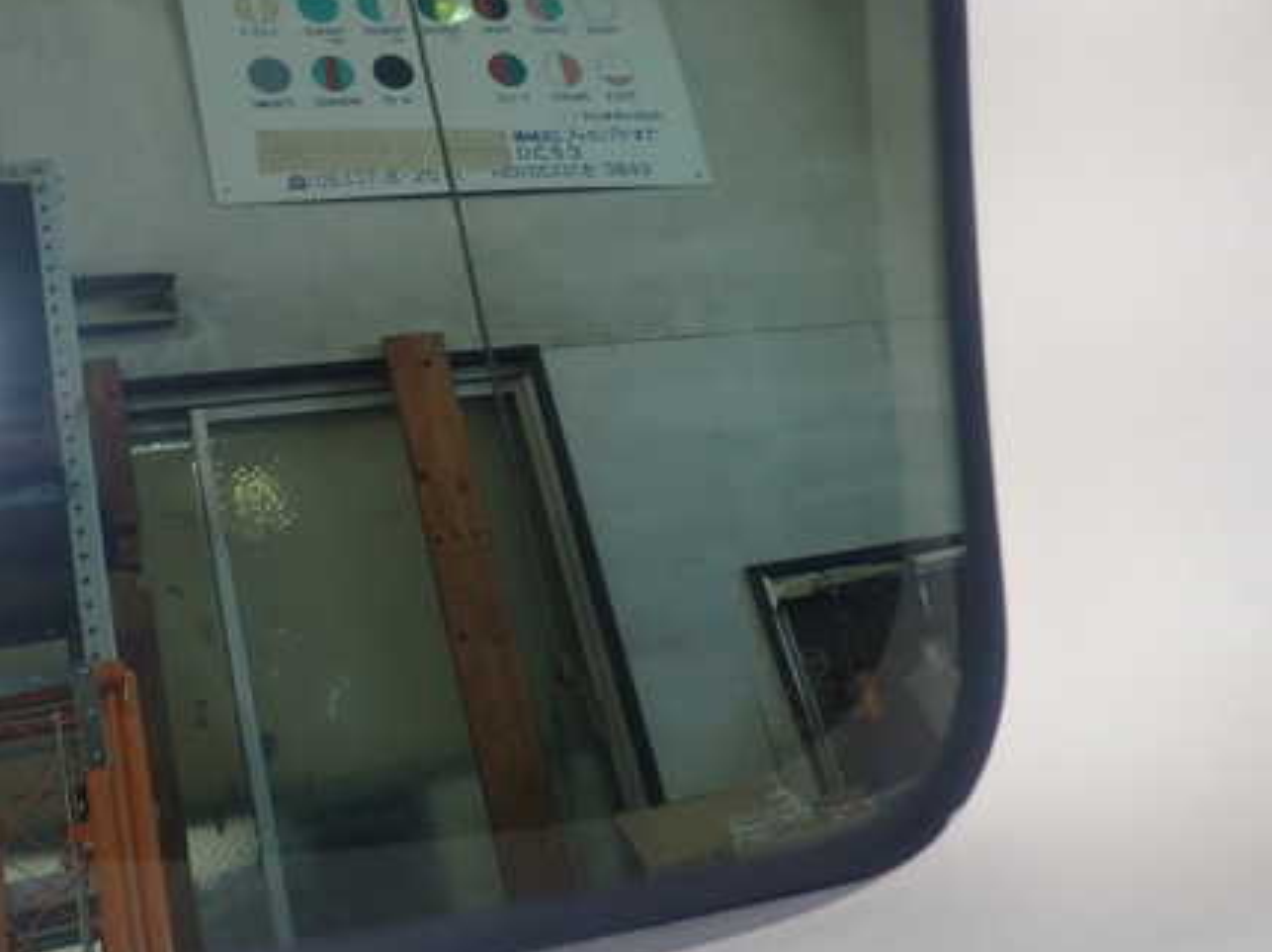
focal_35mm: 35
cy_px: 394
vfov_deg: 40.5
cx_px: 457
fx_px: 1285
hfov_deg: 52.0
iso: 200
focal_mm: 4.5
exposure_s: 1/40
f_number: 2
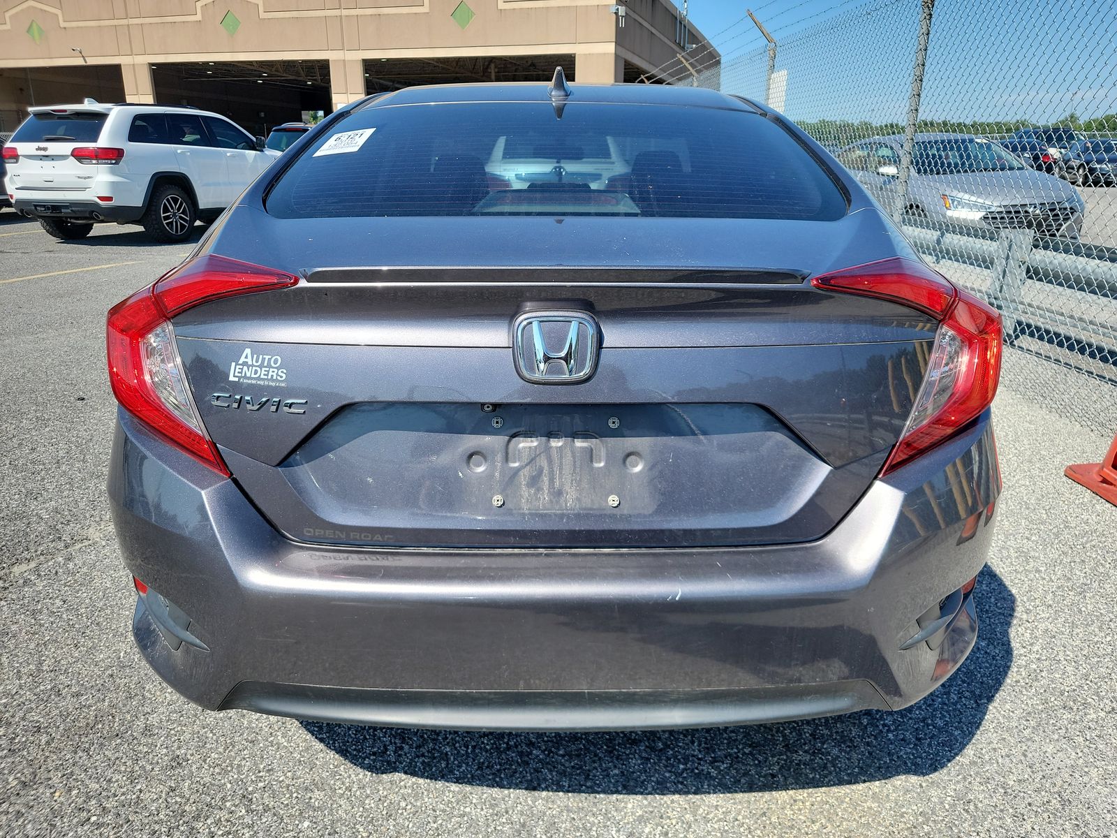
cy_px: 419
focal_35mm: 24
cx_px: 558
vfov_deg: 56.8
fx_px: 774
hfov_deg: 71.6
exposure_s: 1/558
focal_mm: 6.7
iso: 50
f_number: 1.8
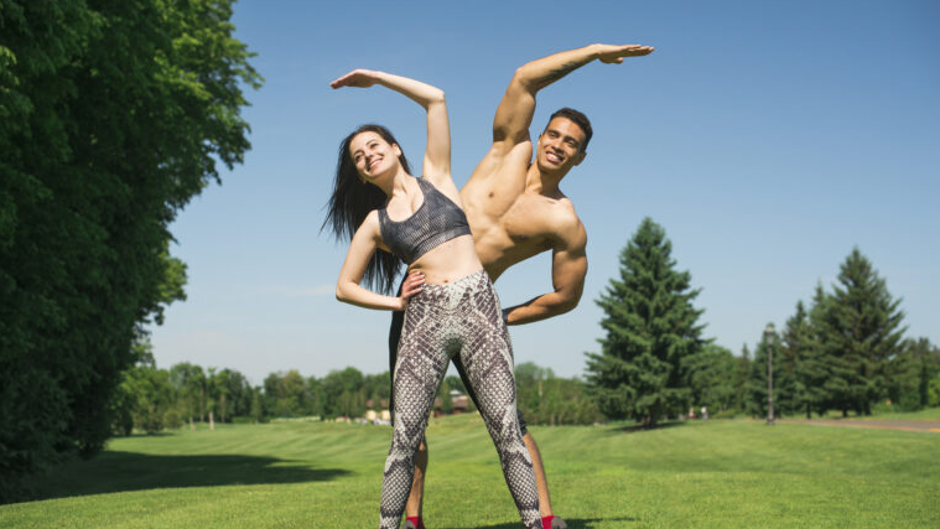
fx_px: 1321
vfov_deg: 22.6
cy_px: 274
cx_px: 474
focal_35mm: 53
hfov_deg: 39.2
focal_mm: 50
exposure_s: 1/2500
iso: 320
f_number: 3.5
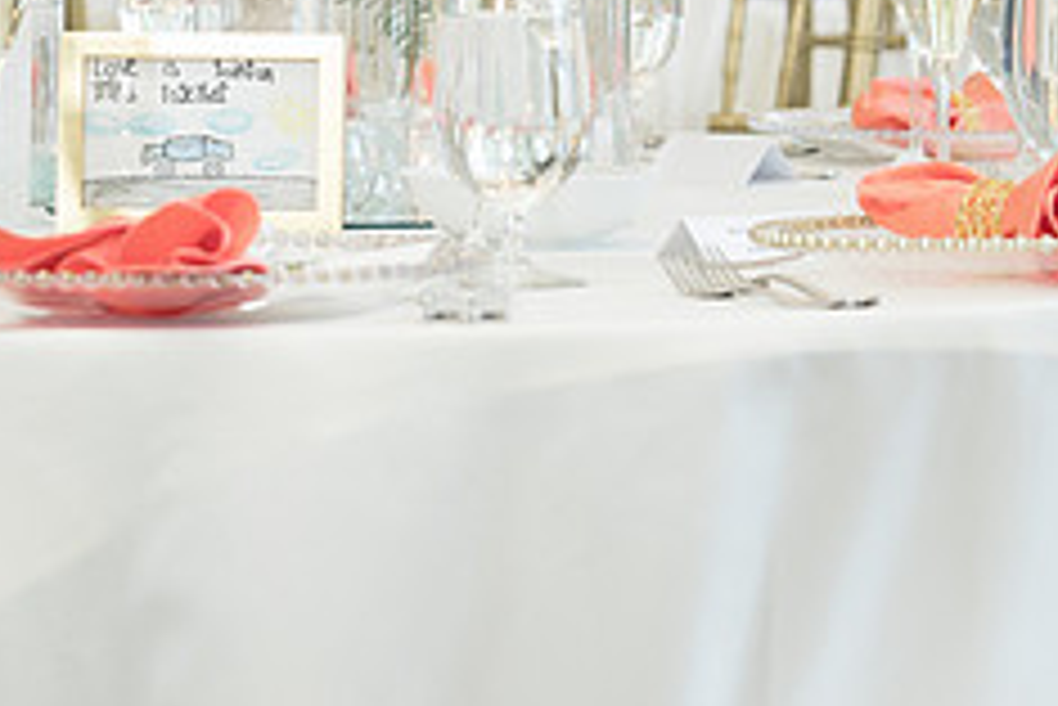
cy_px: 120
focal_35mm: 188
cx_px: 254
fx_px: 5528
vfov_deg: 7.3
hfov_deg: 10.9
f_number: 4
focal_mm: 74
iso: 500
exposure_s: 1/200
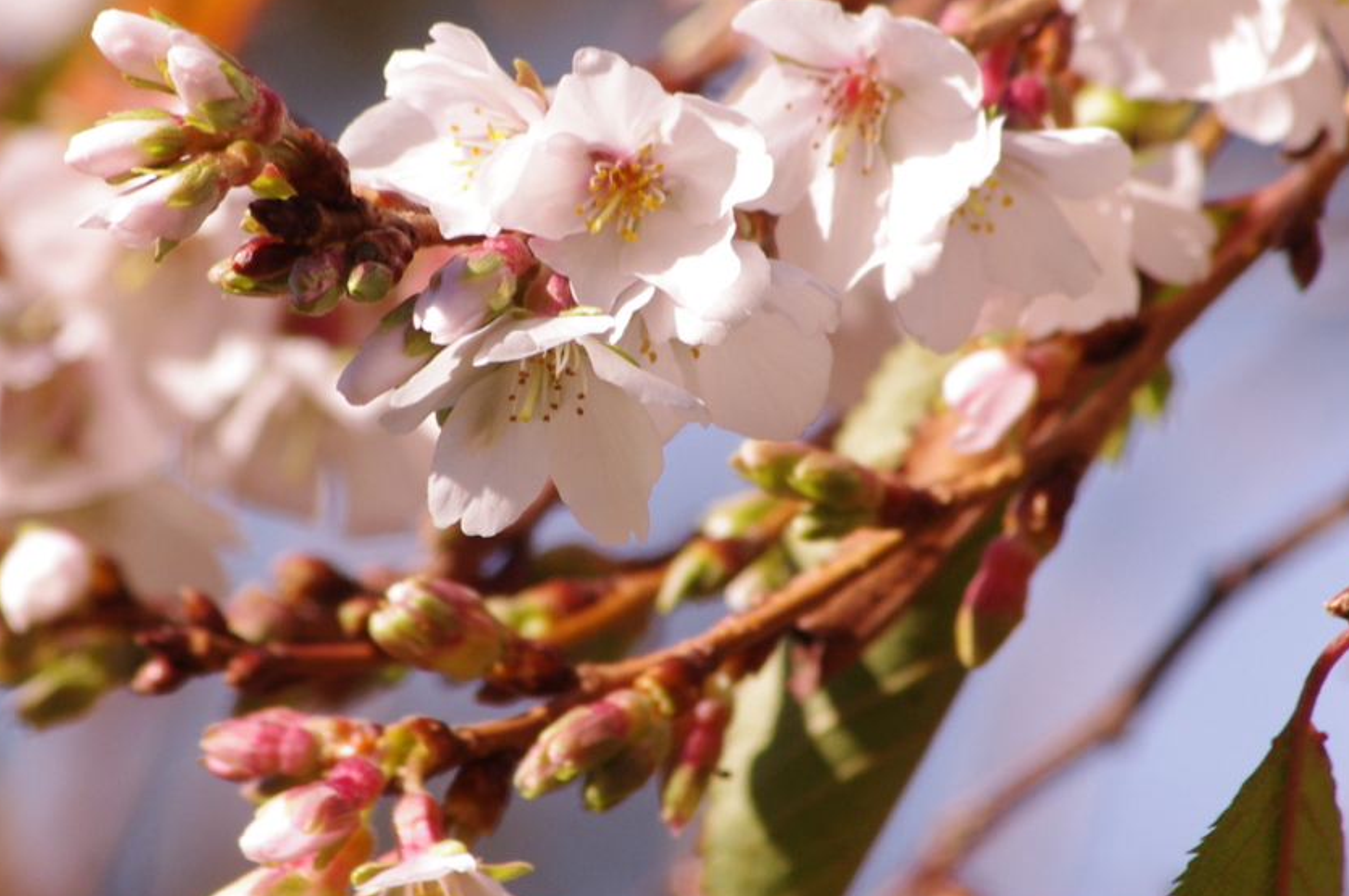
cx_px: 570
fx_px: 32269
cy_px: 299
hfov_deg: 2.4
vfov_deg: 1.6
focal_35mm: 862
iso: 400
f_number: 11
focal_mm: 300
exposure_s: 1/400
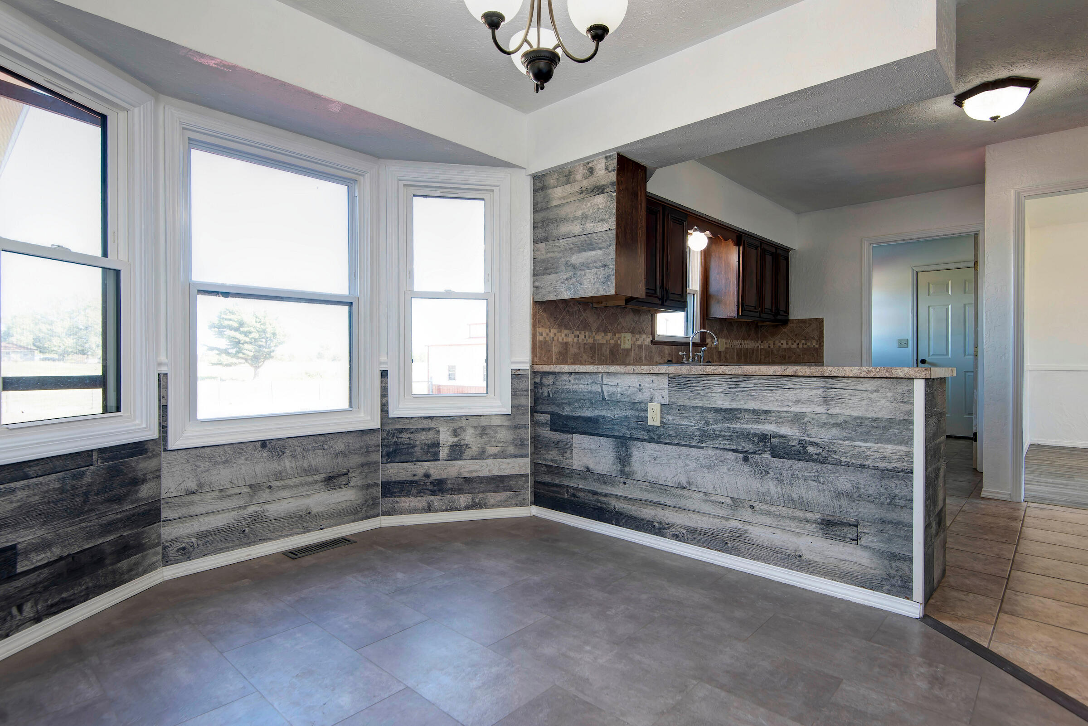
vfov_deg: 67.4
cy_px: 363
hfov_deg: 90.0
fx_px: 544
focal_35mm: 18
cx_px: 544
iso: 100
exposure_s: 1/3.33
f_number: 6.7
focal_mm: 18
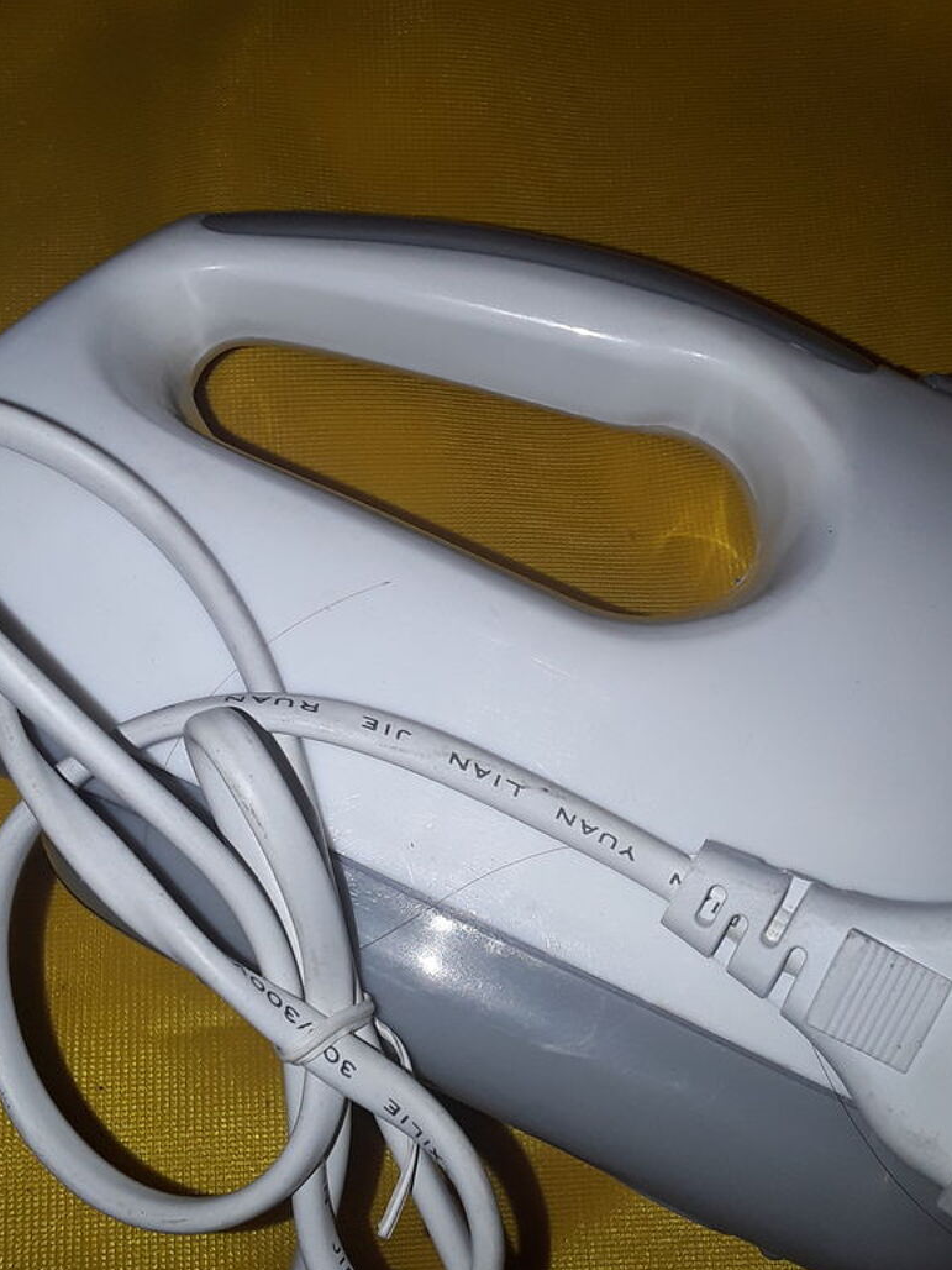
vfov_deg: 52.5
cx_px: 477
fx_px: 1283
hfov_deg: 40.7
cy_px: 713
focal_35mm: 35
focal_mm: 2.91
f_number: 1.9
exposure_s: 1/364
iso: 40
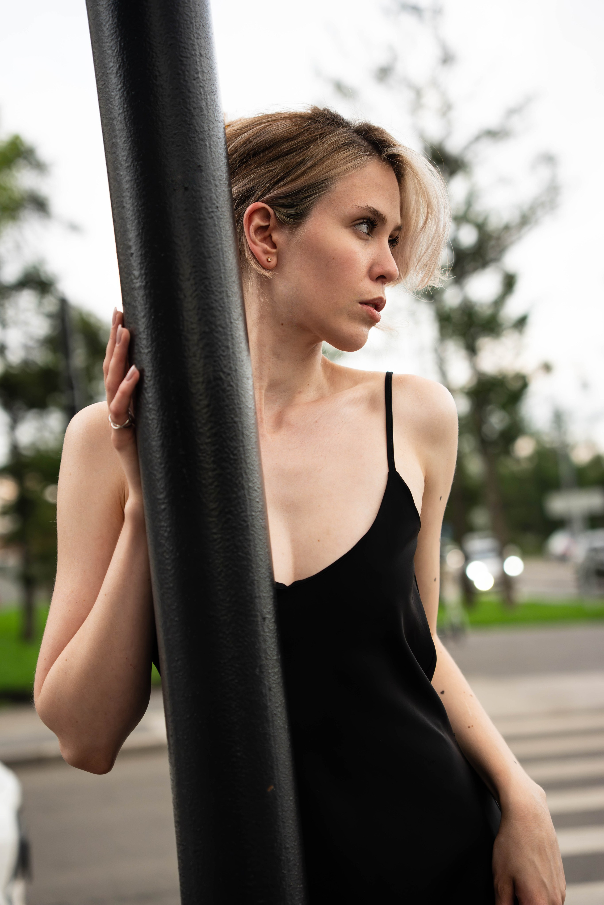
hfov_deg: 22.5
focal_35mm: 60
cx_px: 302
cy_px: 452
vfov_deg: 33.2
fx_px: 1520
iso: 1600
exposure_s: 1/800
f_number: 3.2
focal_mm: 60.4
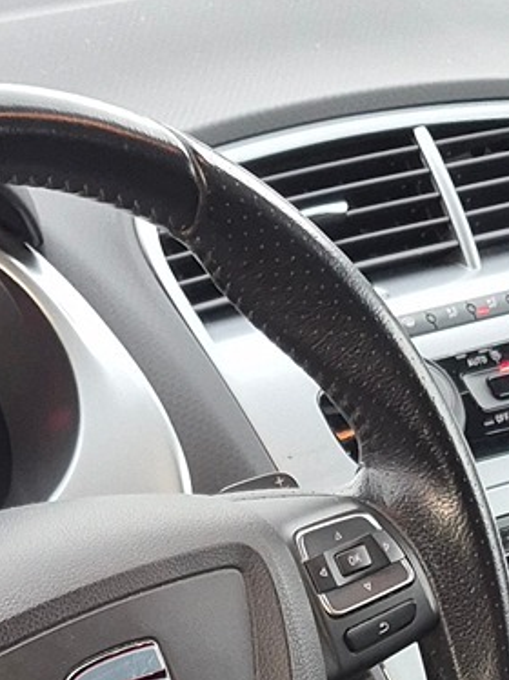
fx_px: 2434
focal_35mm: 124
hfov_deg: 11.9
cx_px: 425
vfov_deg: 13.8
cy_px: 1304
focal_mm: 5.4
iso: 100
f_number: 1.8
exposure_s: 1/50
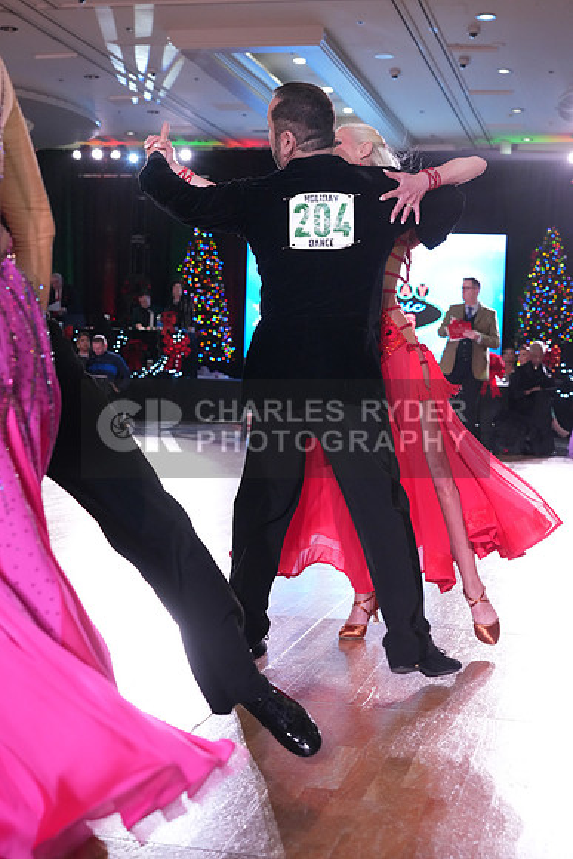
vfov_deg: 36.9
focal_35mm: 54
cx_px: 286
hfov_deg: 25.1
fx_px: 1288
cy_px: 430
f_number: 5
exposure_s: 1/320
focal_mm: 54
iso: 5000
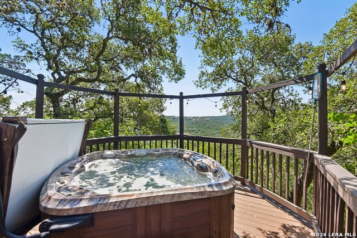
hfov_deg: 93.3
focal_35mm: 17
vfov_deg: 70.5
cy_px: 119
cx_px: 178
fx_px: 169
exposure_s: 1/250
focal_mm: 17
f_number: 8
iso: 400
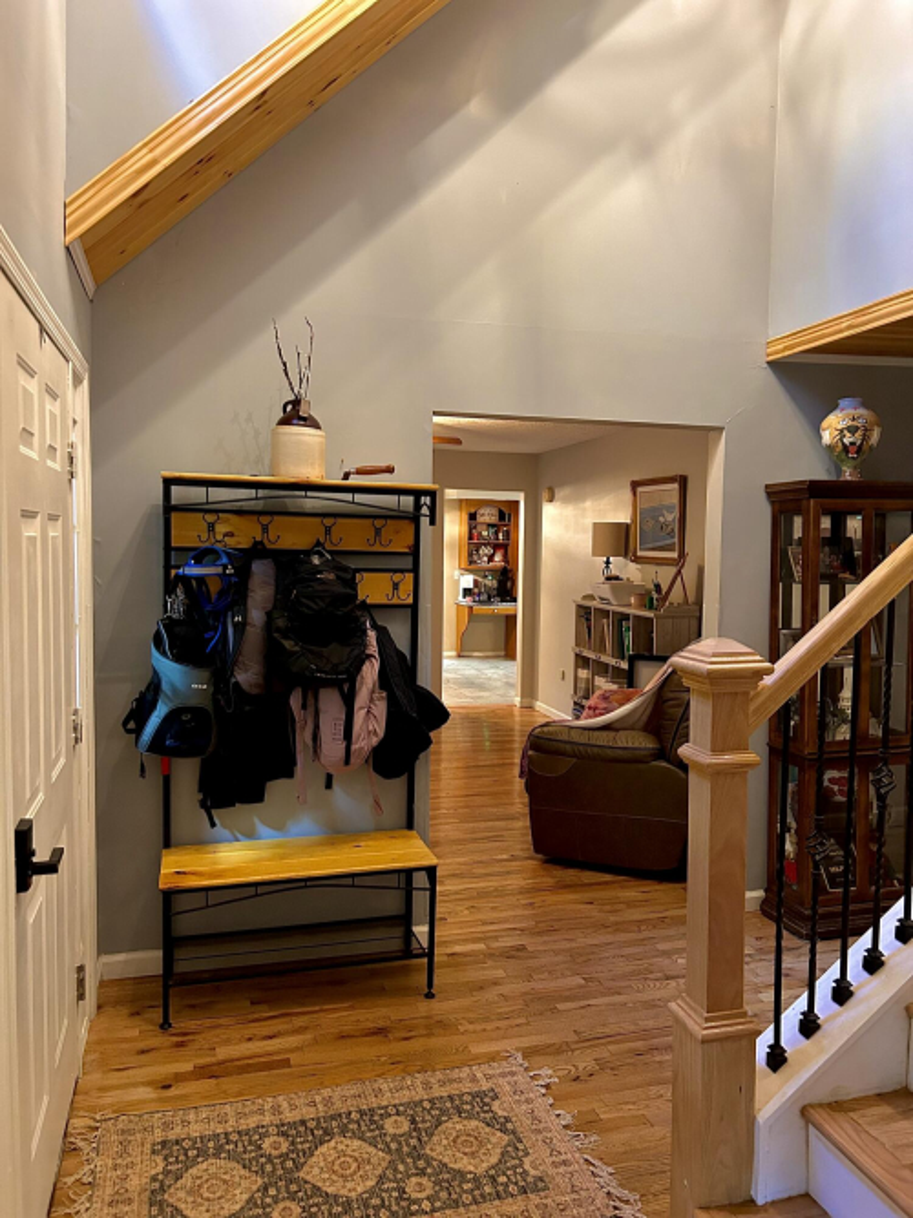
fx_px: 915
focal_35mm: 26
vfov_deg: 67.3
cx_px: 456
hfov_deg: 53.0
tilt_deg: -4.1
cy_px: 609
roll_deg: -0.6
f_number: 1.5
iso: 500
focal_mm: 5.7
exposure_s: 1/40
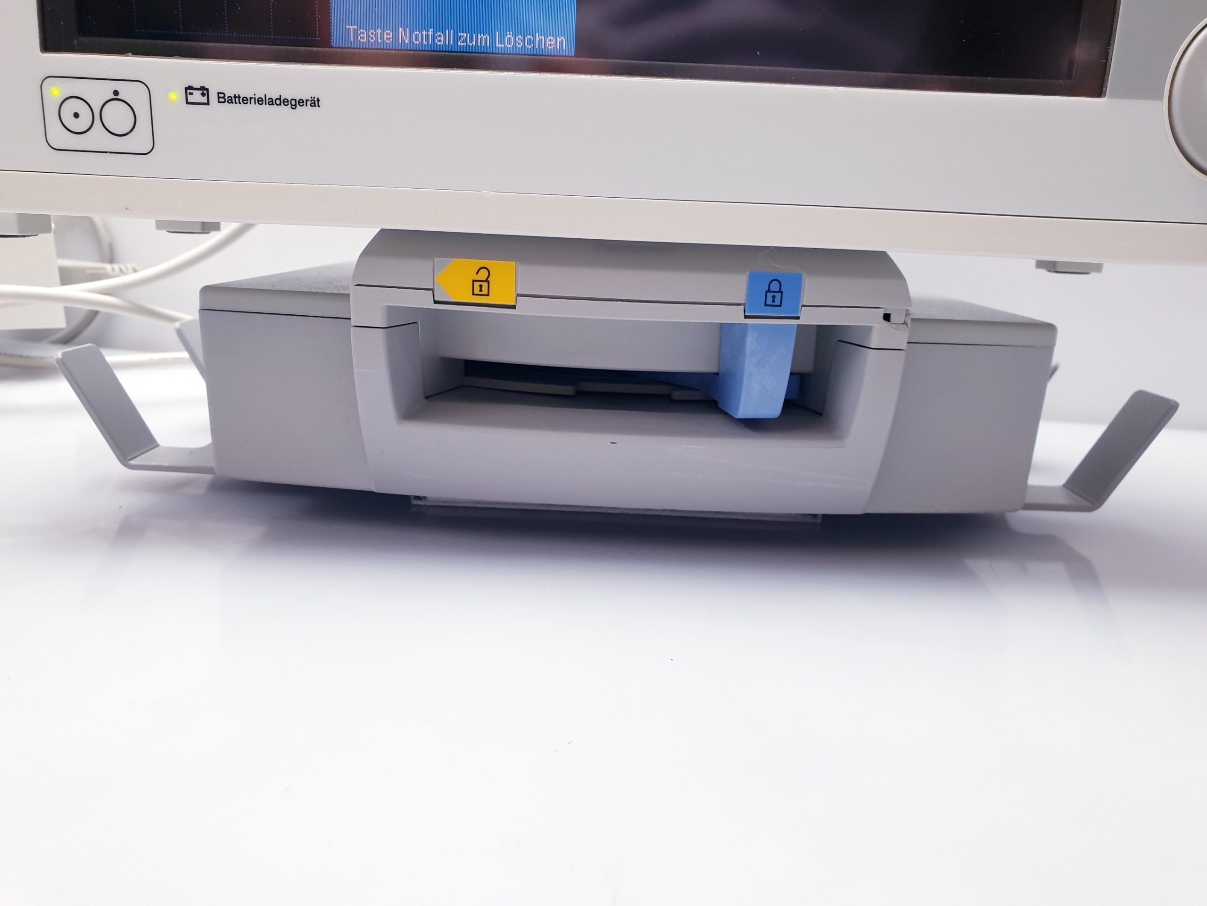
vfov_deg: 53.1
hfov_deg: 67.3
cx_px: 604
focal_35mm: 26
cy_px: 453
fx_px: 907
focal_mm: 4.3
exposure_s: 1/50
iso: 80
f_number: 2.4
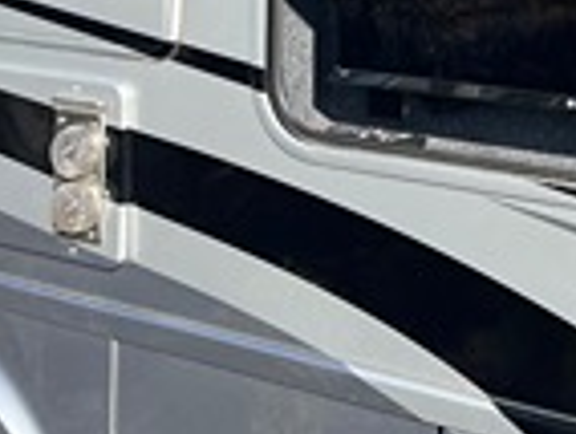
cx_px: 641
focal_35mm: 73
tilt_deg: -4.7
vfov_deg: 18.9
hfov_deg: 24.7
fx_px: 1217
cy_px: -118
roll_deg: -3.8
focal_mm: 5.7
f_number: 1.5
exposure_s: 1/2045
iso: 50
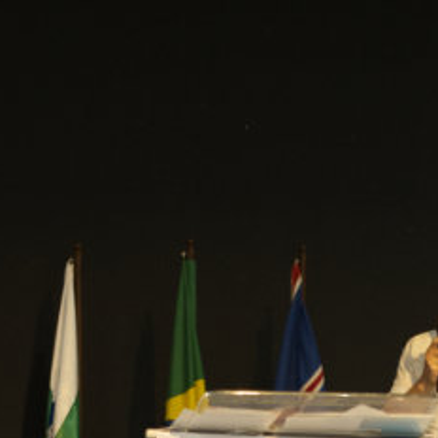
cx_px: 185
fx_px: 2205
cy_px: 724
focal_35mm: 154
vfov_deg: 10.8
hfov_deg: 11.3
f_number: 2.8
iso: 2000
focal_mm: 35
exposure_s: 1/100
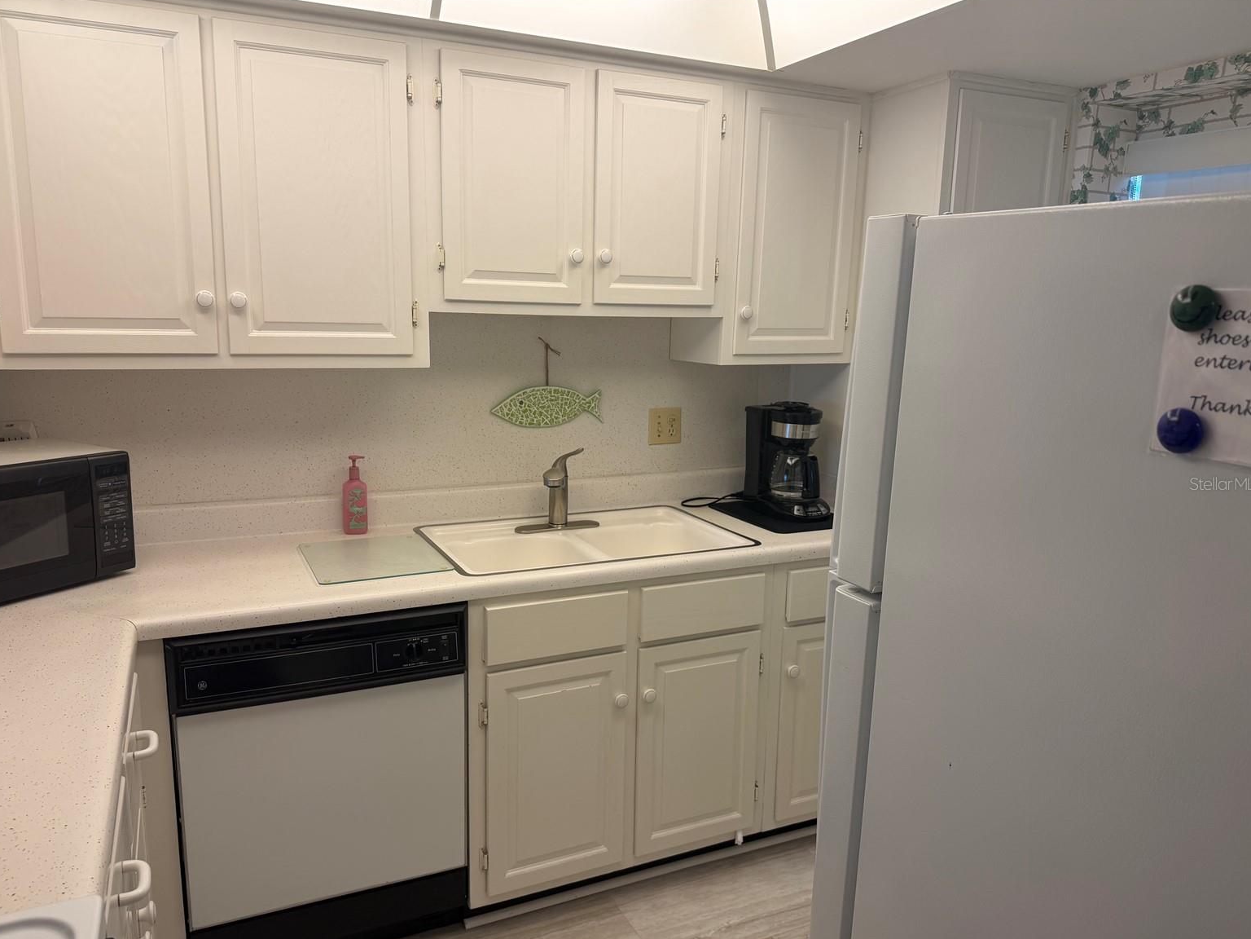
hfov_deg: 69.4
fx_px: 903
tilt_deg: -10.3
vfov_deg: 54.9
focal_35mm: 25
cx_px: 615
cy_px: 483
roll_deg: -0.6
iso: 64
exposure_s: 1/120
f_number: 1.78
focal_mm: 6.76
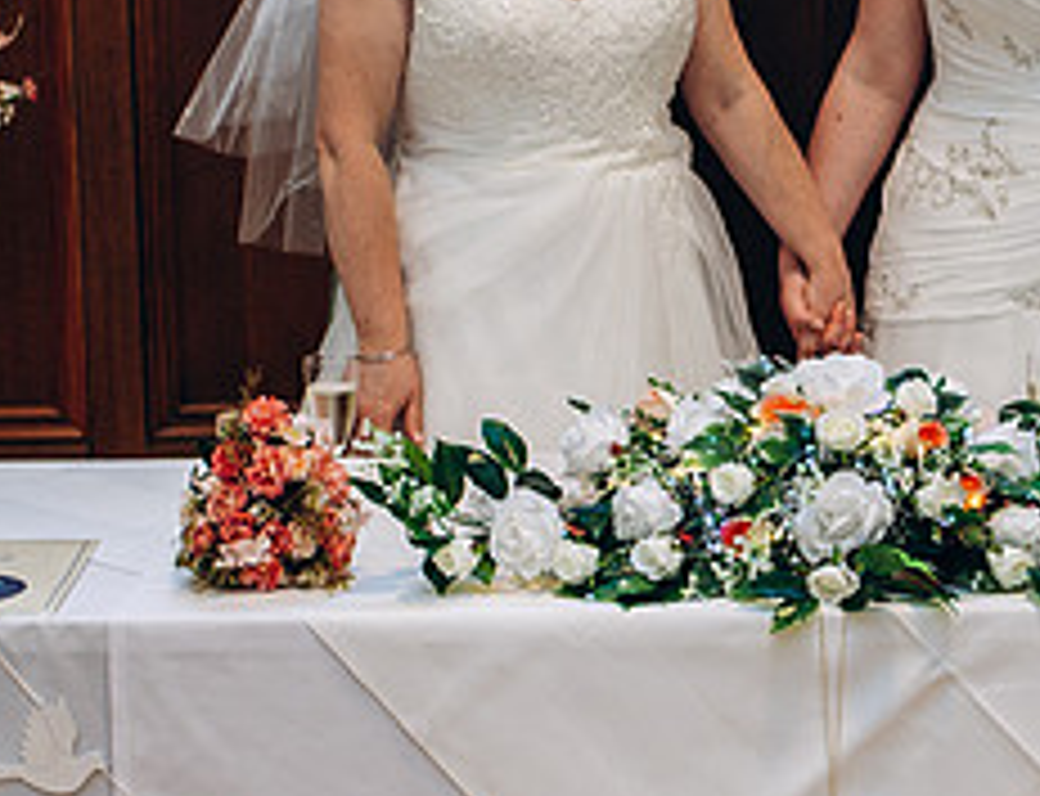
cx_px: 844
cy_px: 414
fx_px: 3906
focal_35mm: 129
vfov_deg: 11.6
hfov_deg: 15.1
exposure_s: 1/50
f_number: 4
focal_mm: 35
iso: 250
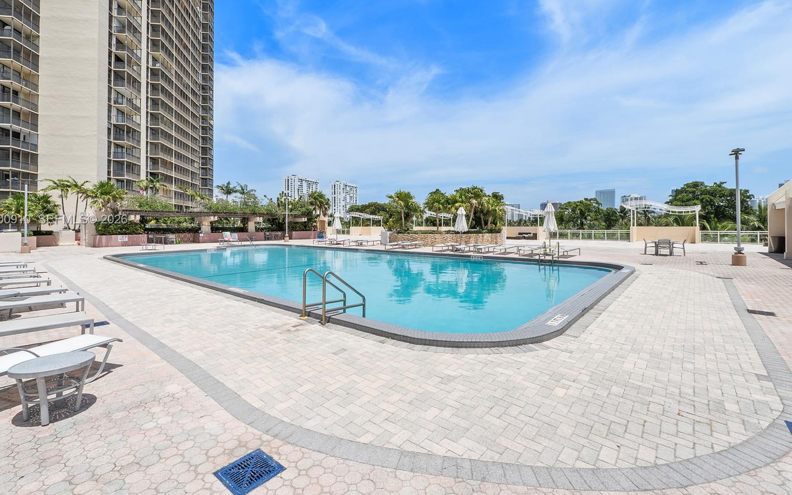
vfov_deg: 68.4
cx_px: 381
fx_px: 363
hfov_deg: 95.0
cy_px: 220
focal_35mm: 17
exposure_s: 1/250
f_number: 11
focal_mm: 10.5
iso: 100
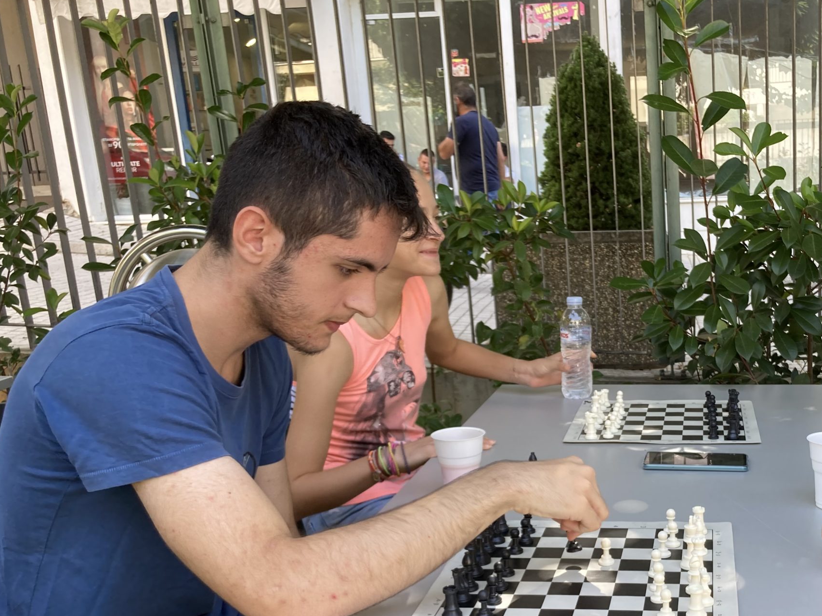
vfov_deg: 33.7
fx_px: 997
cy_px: 457
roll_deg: +2.1
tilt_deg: -14.3
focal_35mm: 42
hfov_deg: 43.6
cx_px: 598
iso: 32
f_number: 1.8
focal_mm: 3.99
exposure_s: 1/121
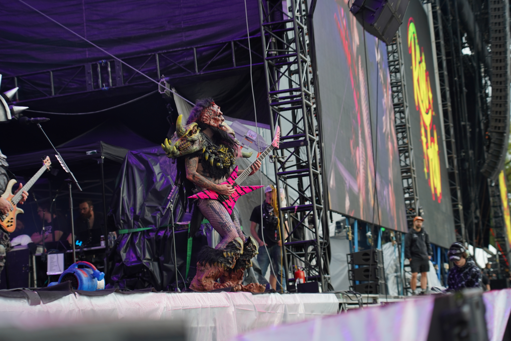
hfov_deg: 24.2
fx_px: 1192
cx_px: 256
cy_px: 170
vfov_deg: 16.3
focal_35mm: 84
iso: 250
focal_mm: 84
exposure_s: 1/125
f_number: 4
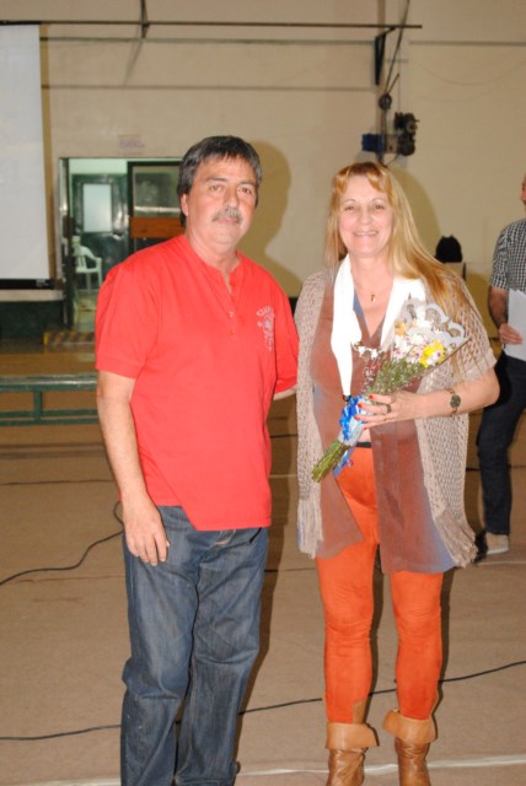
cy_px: 393
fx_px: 1312
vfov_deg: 33.4
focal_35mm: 60
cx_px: 263
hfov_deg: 22.7
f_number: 5.6
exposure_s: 1/40
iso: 1600
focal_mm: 40
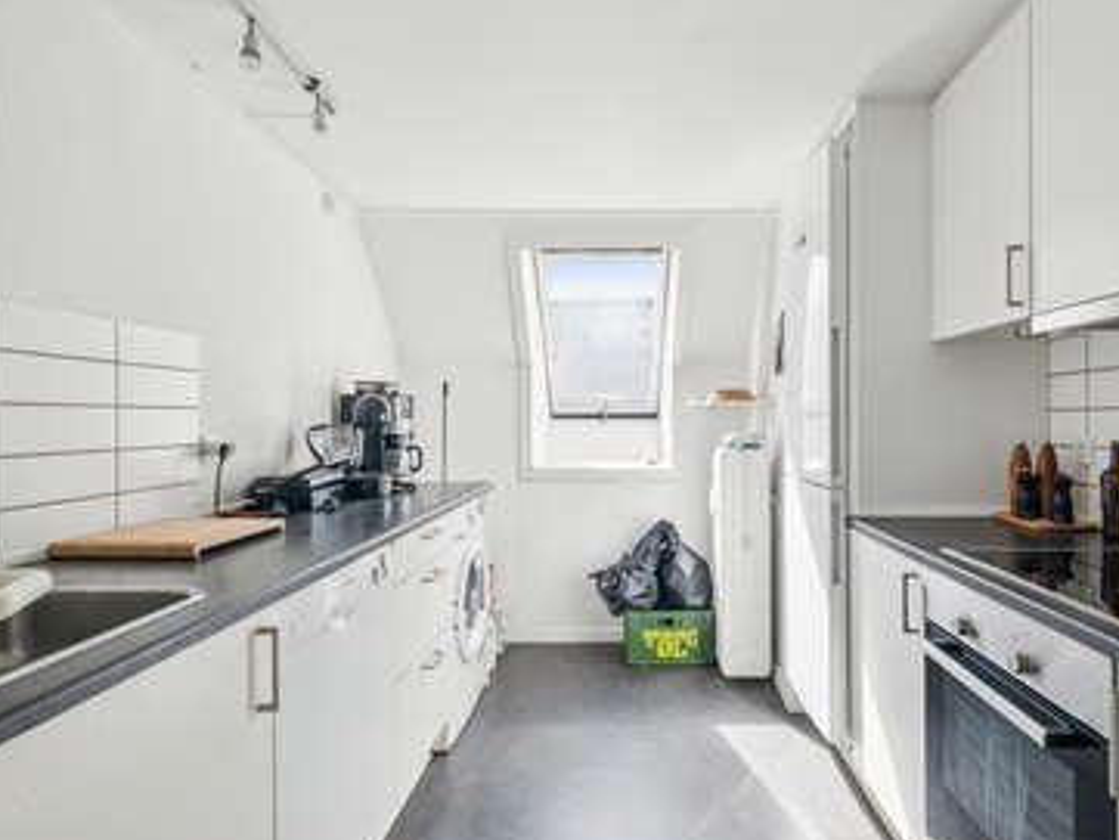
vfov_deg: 68.7
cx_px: 639
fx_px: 614
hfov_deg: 84.1
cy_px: 428
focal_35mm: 19
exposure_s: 1/60
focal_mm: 11.5
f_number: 8
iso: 500
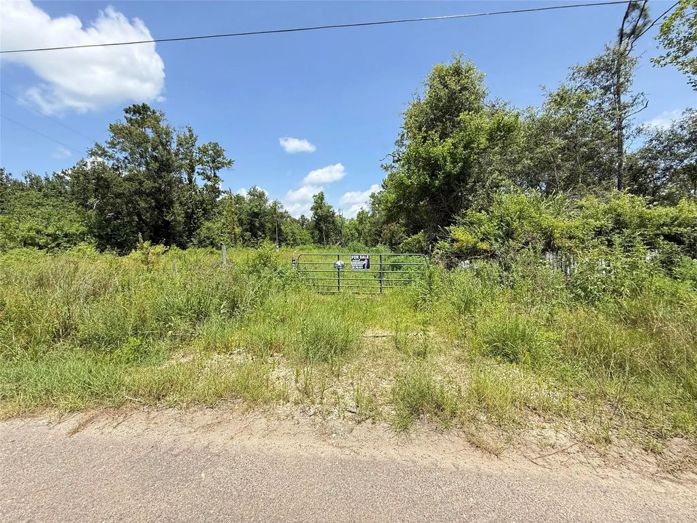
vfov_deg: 85.7
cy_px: 262
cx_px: 348
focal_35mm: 14
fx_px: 282
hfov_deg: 102.1
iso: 64
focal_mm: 2.22
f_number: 2.2
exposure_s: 1/1001
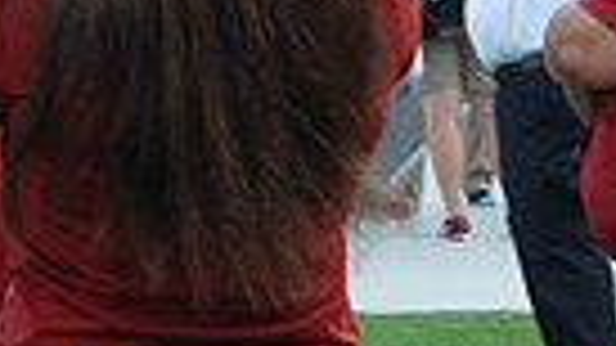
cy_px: -229
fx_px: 5981
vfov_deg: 3.3
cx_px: 72
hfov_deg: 5.9
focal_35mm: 366
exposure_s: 1/40
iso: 200
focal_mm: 55
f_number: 5.6
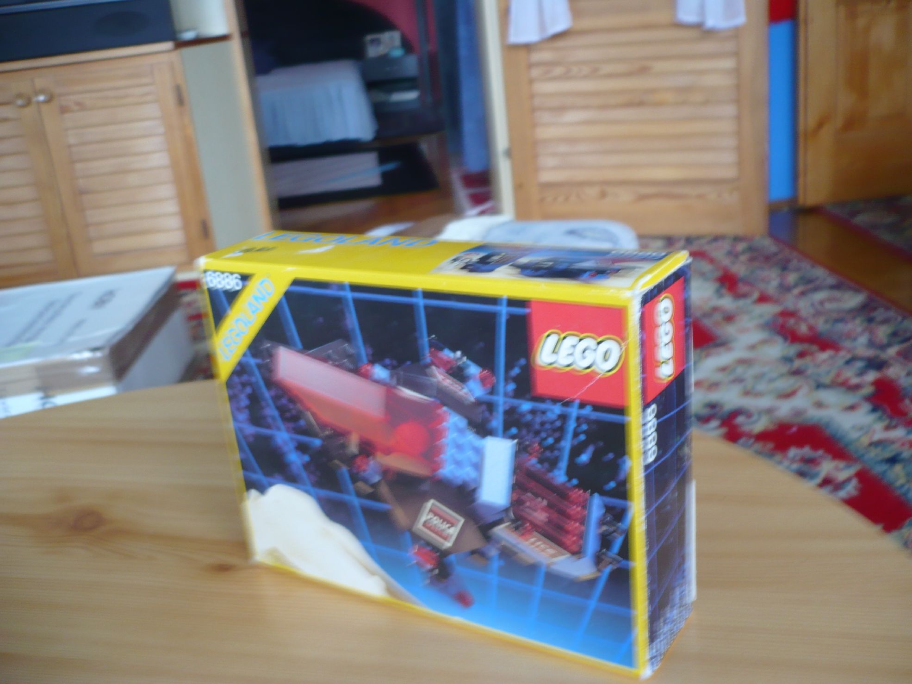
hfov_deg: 52.6
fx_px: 922
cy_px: 342
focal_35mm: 35
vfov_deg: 40.7
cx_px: 456
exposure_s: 1/10
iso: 100
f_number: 2.8
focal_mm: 5.8
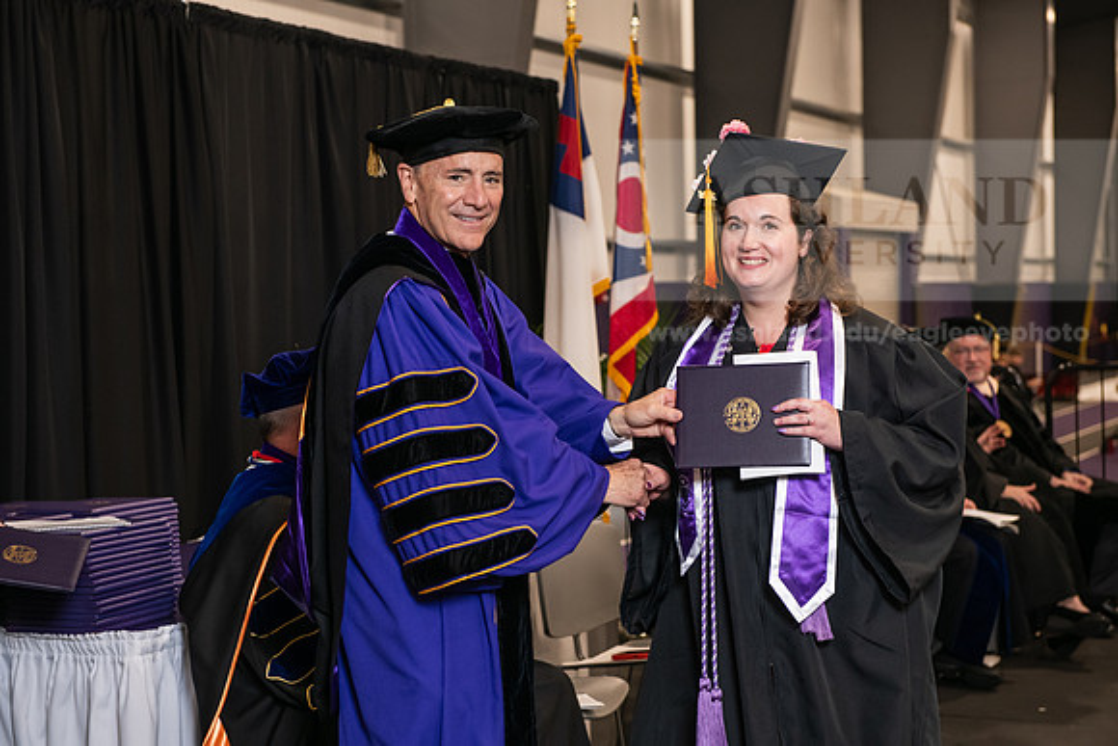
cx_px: 559
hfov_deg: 28.8
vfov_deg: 19.5
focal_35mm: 70
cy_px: 373
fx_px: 2174
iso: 1600
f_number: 5
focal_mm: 70
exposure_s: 1/125
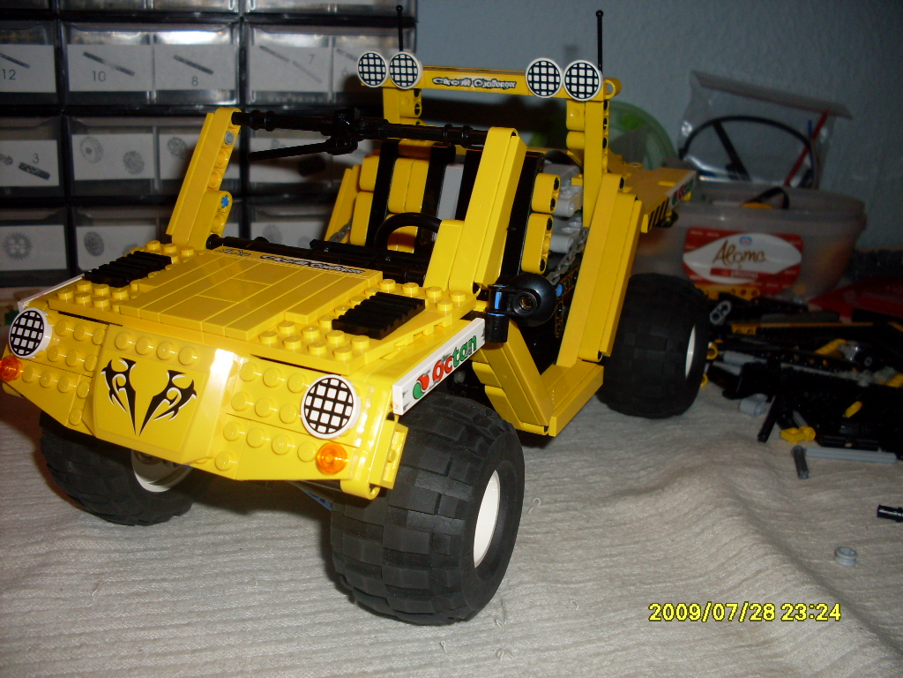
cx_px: 452
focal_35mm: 38
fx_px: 991
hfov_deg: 49.0
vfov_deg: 37.7
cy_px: 339
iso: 100
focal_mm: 6.3
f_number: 2.8
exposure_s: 1/45
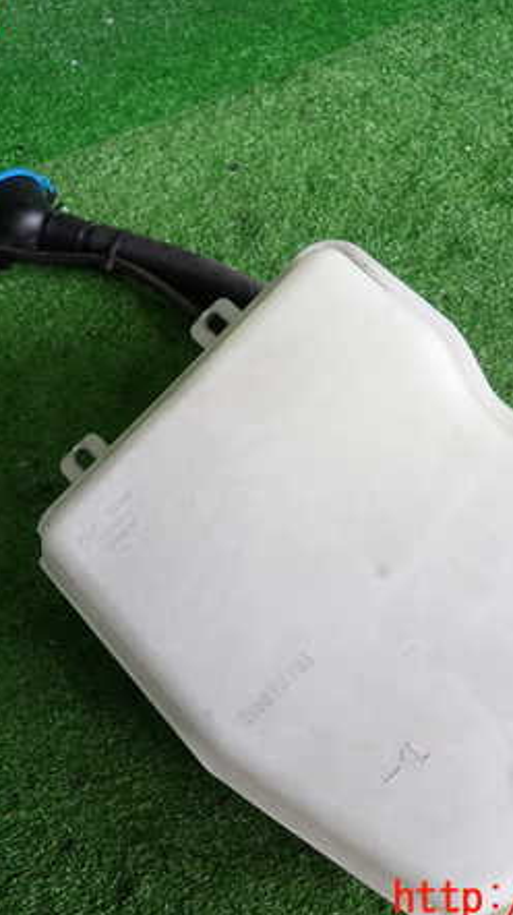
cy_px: 460
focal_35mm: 37
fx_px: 896
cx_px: 240
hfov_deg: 31.9
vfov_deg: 54.0
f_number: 2
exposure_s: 1/125
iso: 100
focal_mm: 4.5
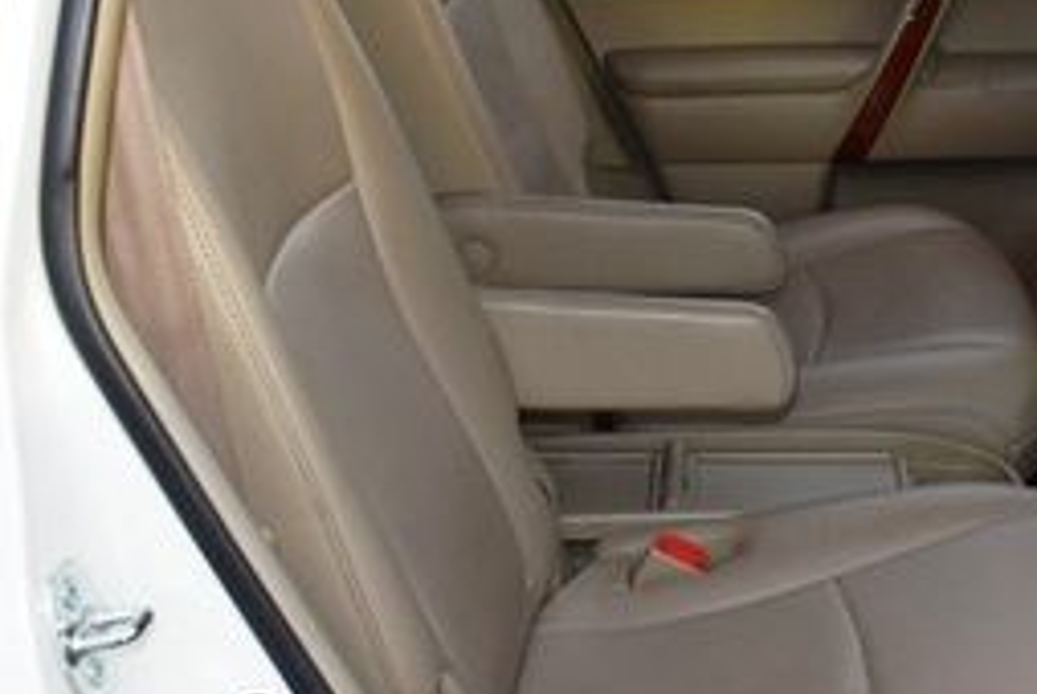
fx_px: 1961
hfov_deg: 28.4
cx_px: 939
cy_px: 308
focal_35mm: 68
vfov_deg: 20.1
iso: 800
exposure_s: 1/200
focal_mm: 18
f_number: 4.5
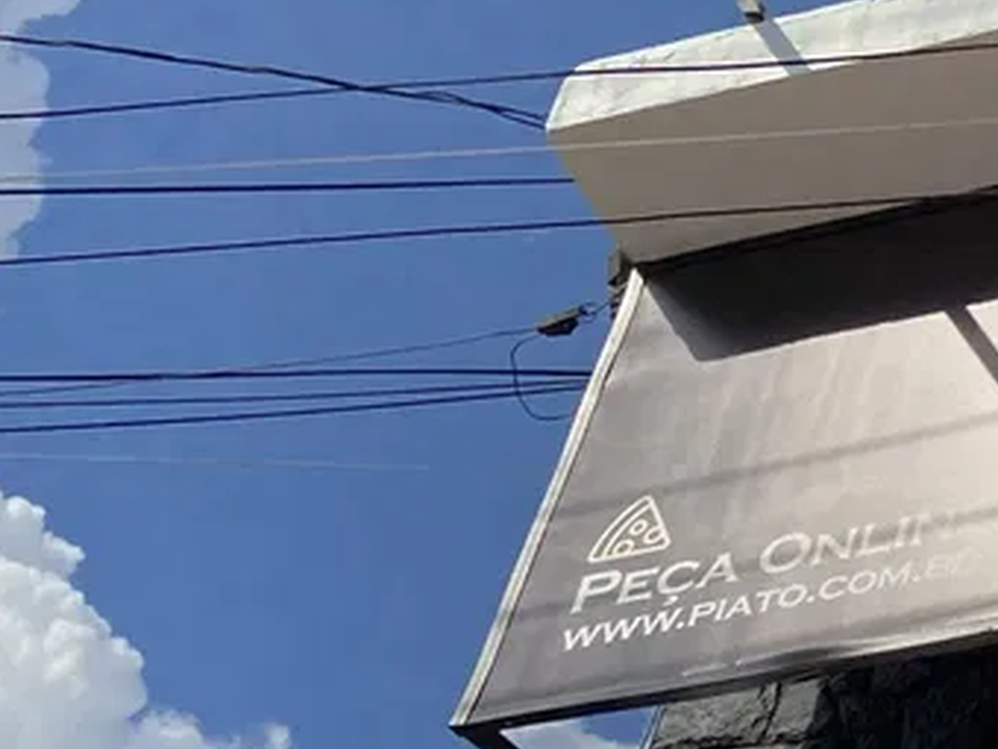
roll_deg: -4.5
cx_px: 1791
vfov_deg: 15.0
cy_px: 570
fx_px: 2825
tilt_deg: +41.1
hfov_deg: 16.7
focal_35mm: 98
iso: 32
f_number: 1.8
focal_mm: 4.25
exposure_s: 1/5236
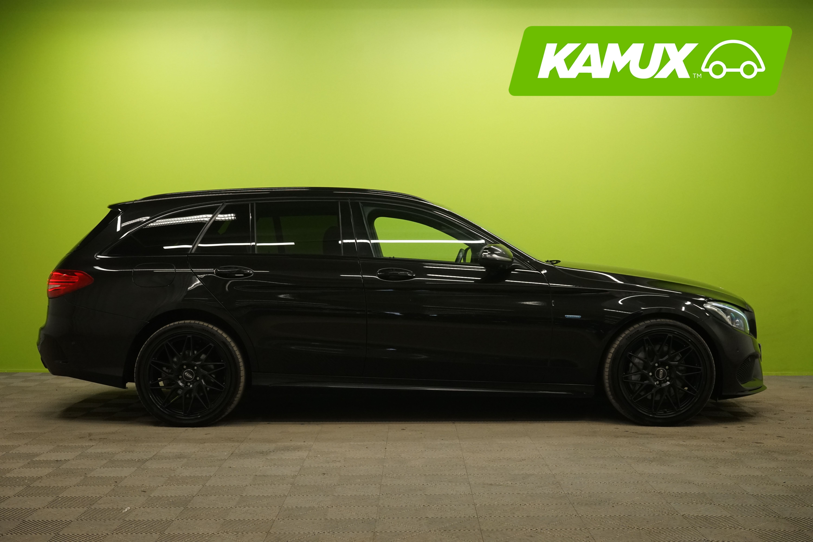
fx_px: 1016
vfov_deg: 29.9
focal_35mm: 45
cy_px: 271
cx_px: 406
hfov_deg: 43.6
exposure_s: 1/25
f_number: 9
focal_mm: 45
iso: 2000
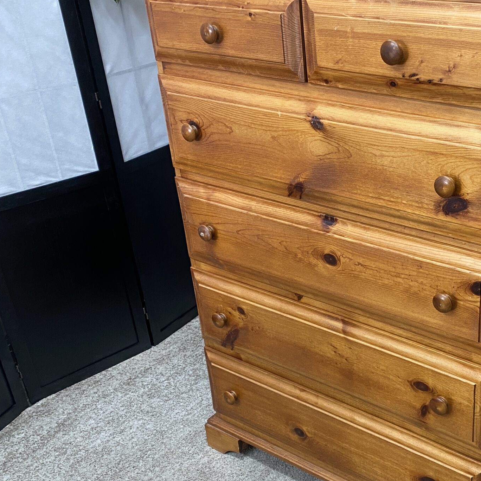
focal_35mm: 43
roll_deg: +1.9
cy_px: 263
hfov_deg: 37.7
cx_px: 390
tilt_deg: -27.5
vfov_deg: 39.1
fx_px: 676
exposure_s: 1/60
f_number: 1.8
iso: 250
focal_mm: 4.25
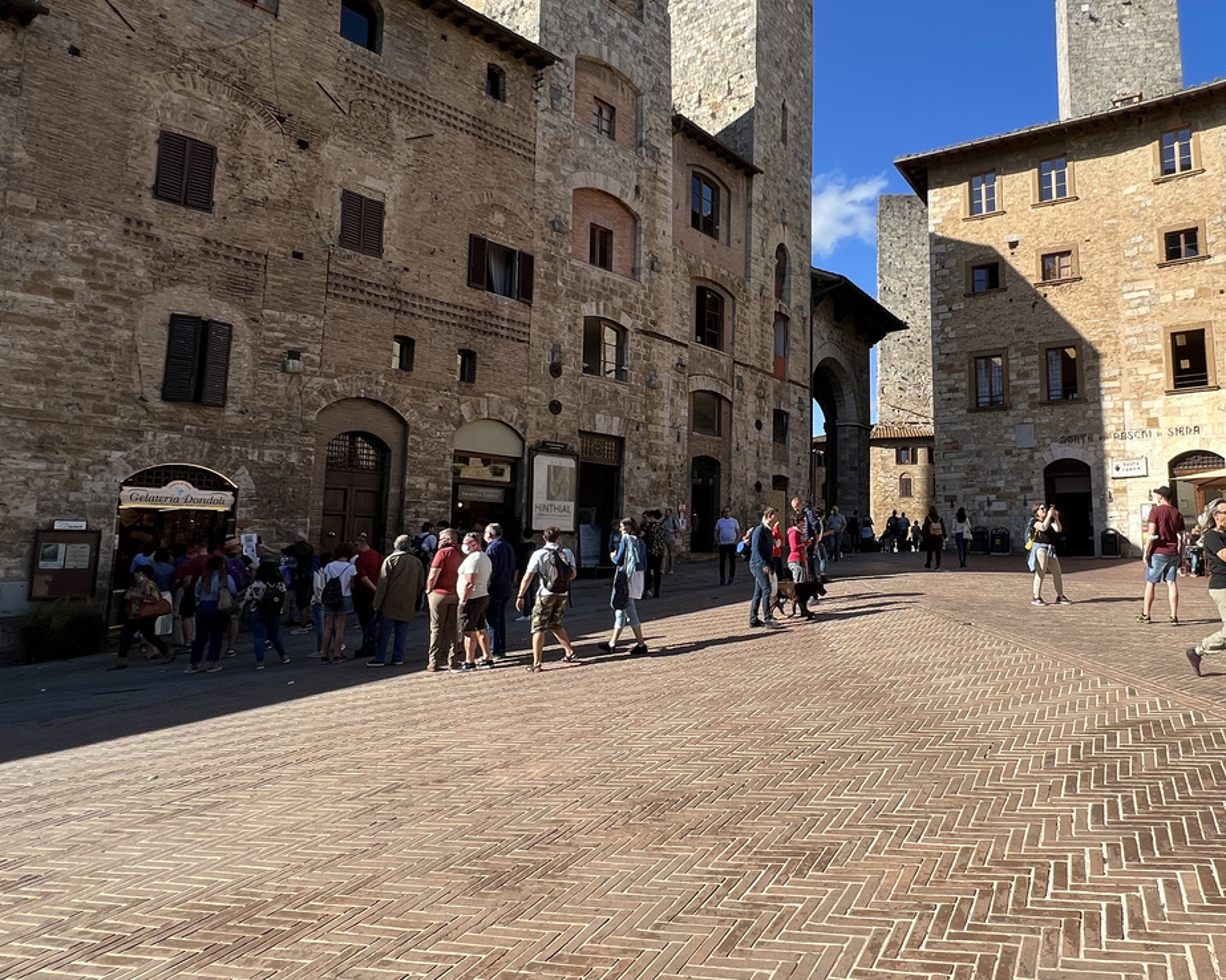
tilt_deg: +7.3
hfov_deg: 71.7
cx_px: 862
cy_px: 461
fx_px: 798
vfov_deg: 63.1
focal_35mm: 22
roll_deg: +1.1
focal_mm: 1.57
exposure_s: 1/1130
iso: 32
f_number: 1.8
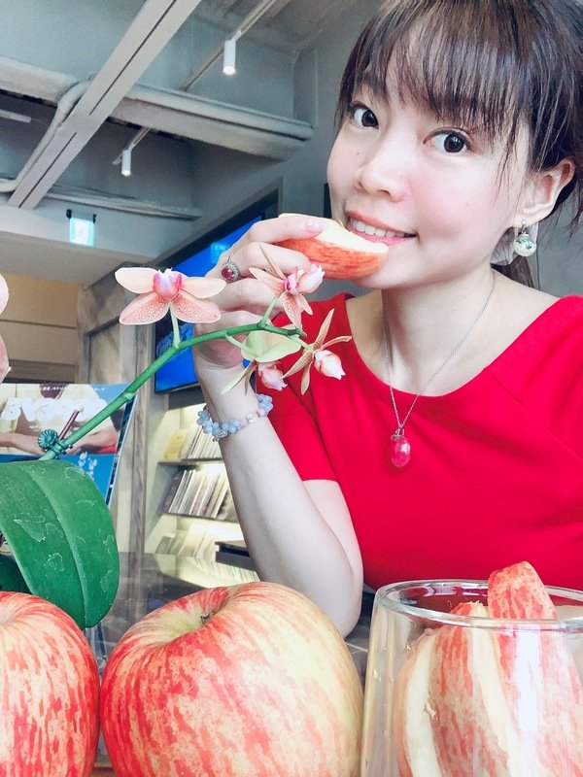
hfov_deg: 44.2
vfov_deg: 56.8
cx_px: 292
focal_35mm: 32
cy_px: 388
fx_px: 719
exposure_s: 1/60
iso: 80
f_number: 2.2
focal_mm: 2.87
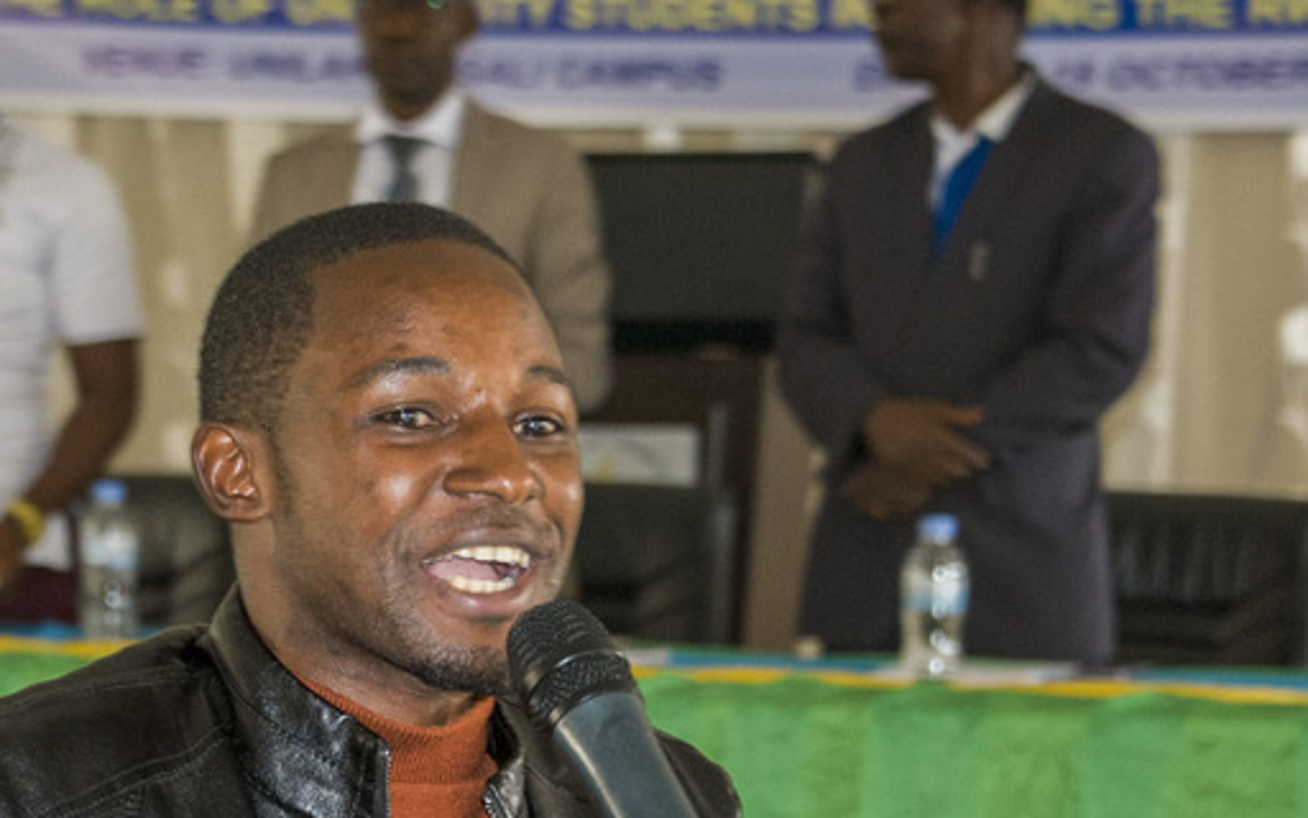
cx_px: 455
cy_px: 766
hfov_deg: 15.0
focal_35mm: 139
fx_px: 4955
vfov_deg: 9.4
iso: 3600
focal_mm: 65
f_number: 5
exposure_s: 1/60
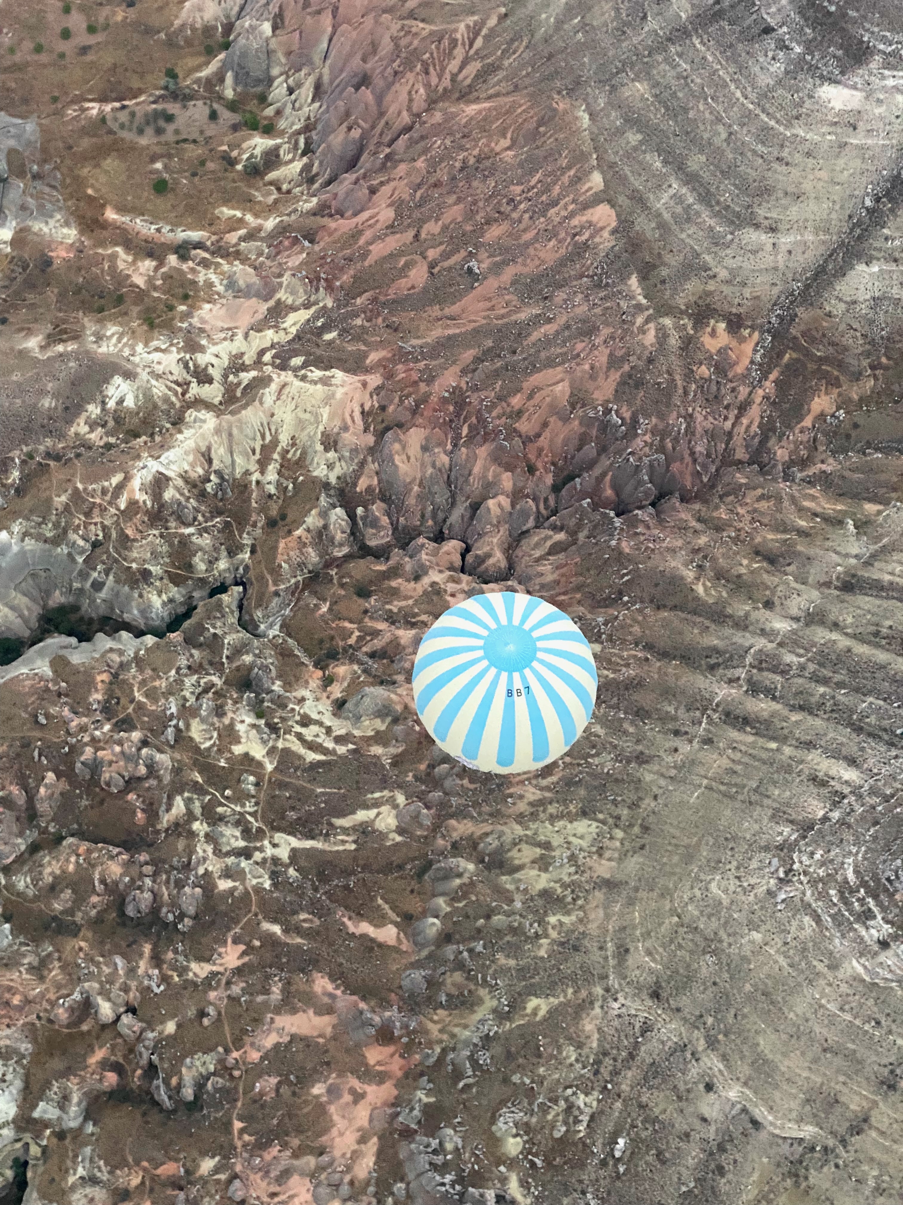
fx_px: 1809
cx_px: 452
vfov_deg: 36.8
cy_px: 602
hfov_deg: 28.0
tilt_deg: -60.2
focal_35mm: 52
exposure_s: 1/41
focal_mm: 6
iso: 640
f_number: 2
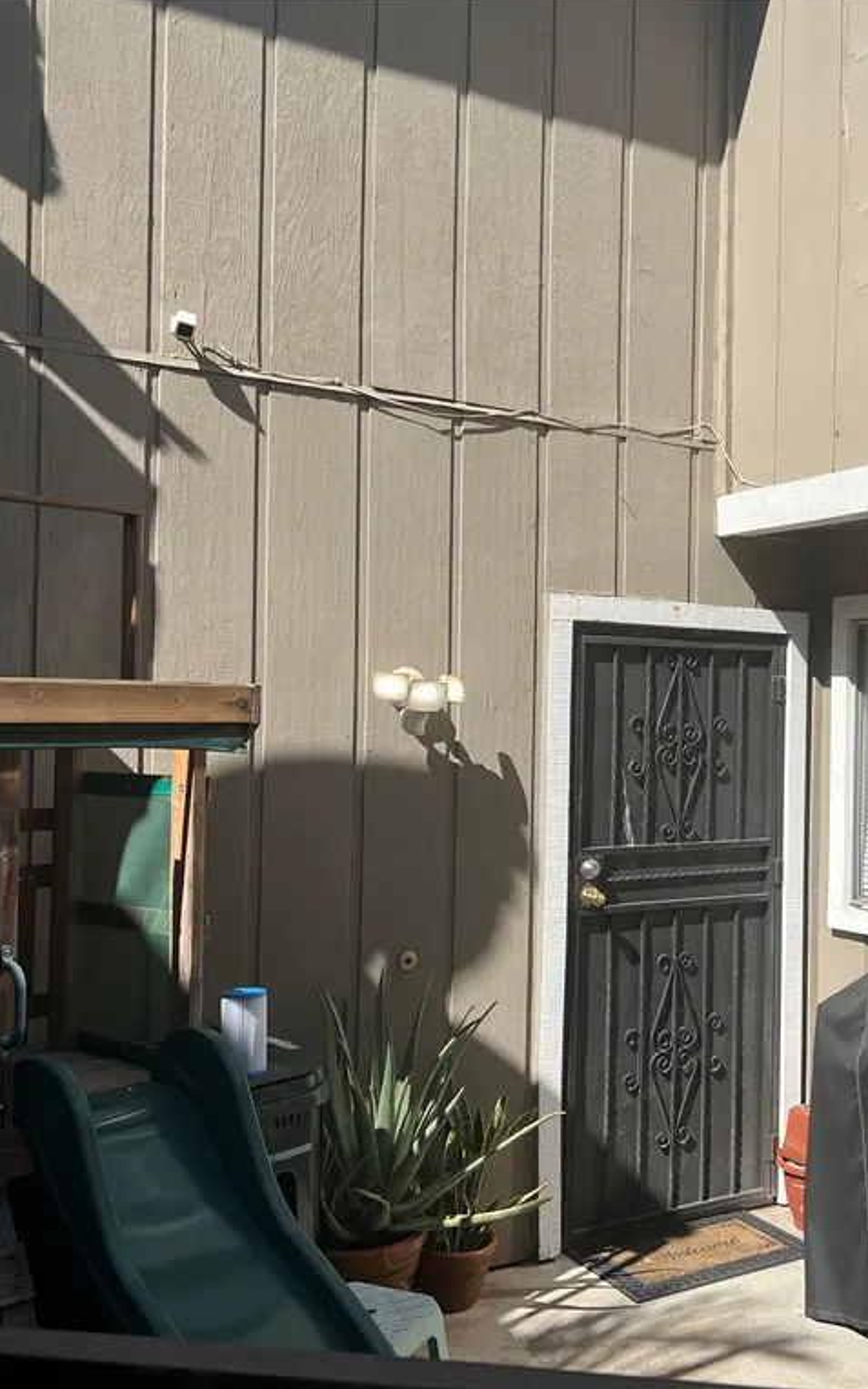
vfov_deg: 52.7
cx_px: 684
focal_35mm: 37
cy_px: 692
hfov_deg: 33.5
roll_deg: -1.6
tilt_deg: -0.6
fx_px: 1400
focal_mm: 5.7
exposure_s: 1/4115
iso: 50
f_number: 1.5
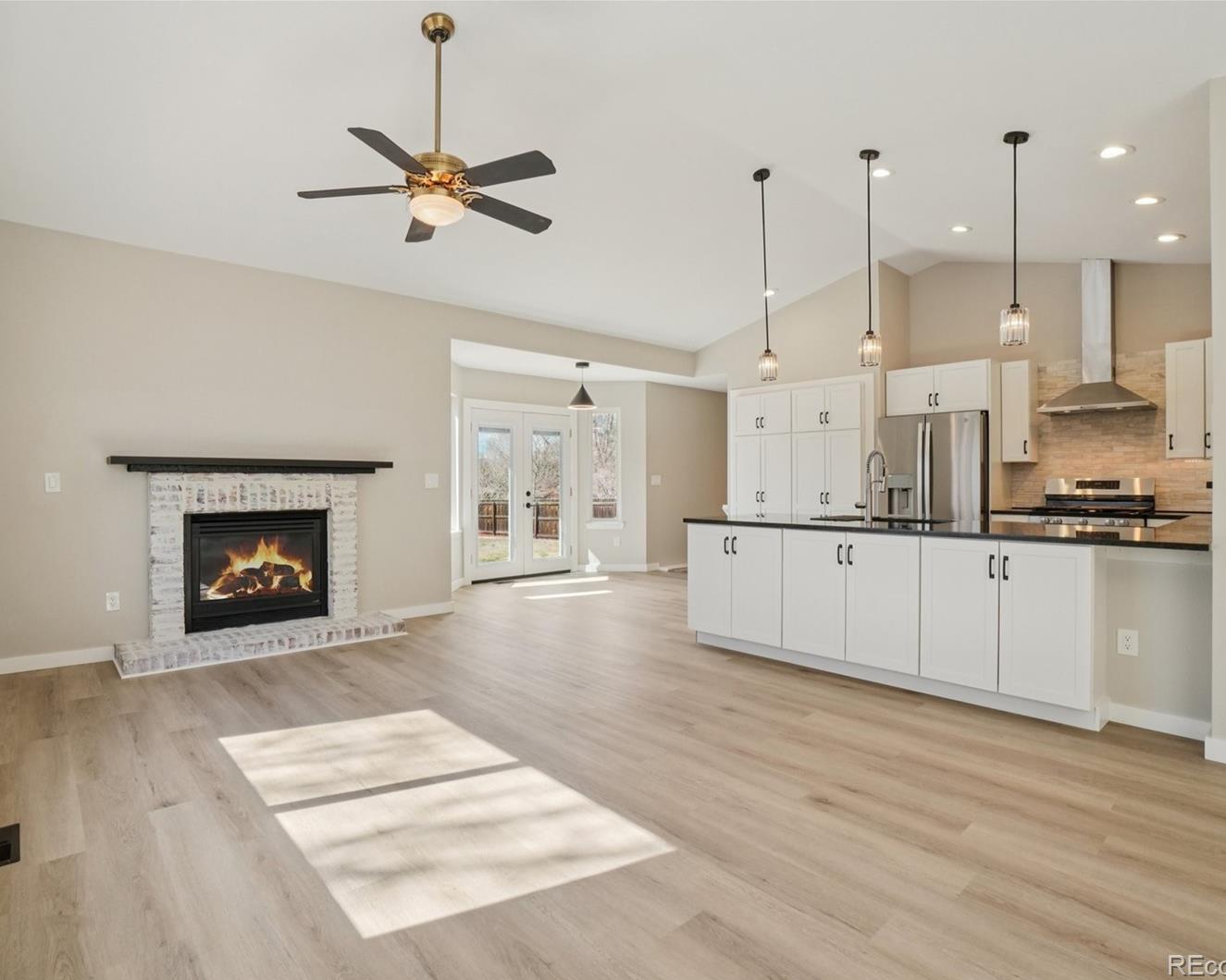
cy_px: 492
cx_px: 577
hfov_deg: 89.5
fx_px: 617
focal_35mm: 17
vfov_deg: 77.0
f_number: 8
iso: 400
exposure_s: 1/125
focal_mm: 10
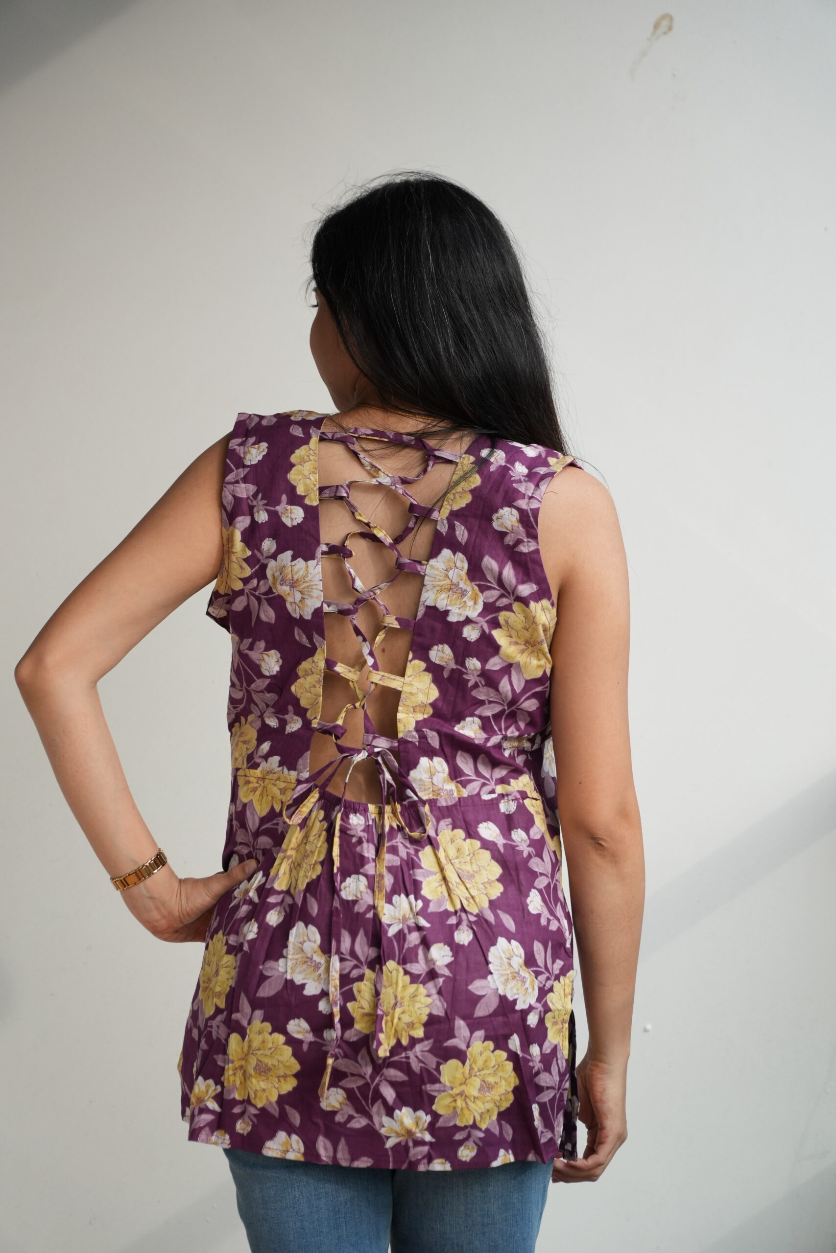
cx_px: 418
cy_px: 626
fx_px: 4336
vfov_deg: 16.5
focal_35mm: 124
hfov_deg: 11.0
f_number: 4.5
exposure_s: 1/1000
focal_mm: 83
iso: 640
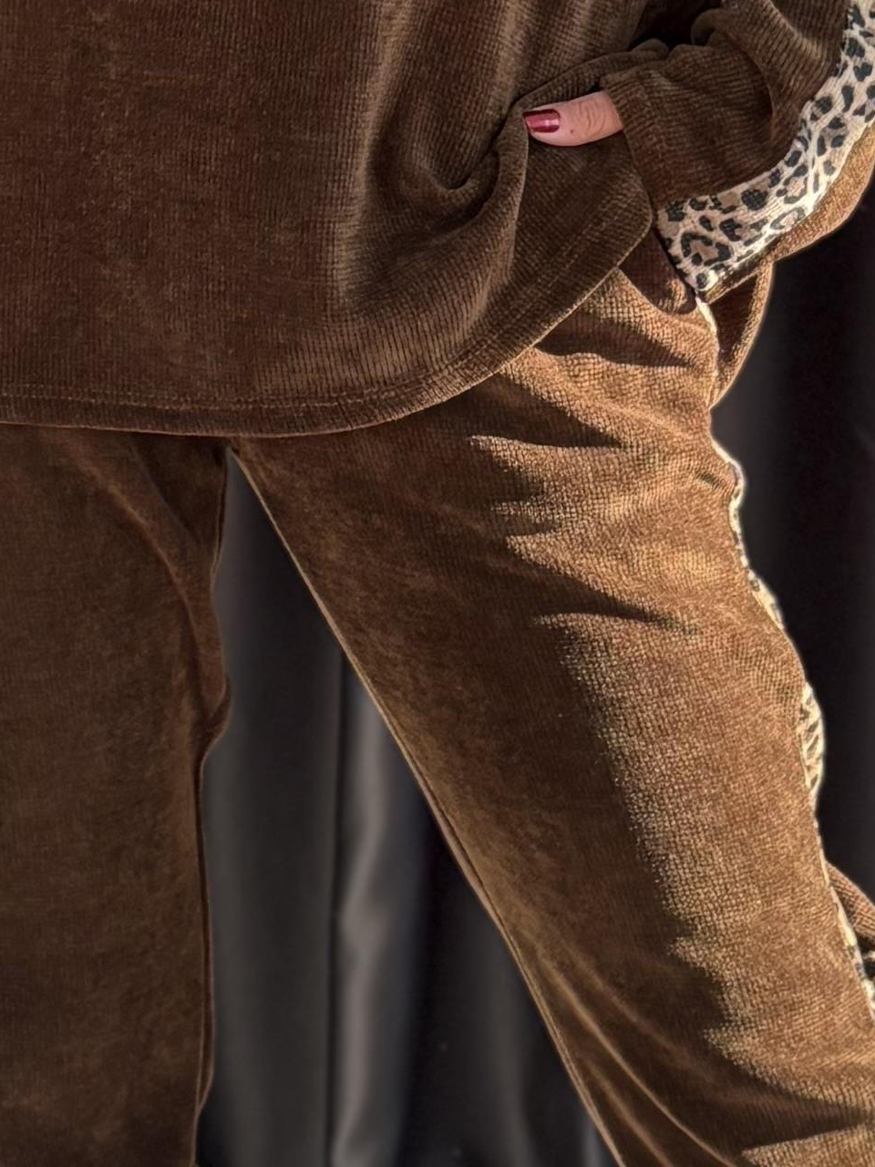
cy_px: -15
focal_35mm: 116
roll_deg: -0.6
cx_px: 199
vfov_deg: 16.6
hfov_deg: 12.7
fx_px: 3910
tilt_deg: -4.6
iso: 125
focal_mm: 5.96
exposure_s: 1/95
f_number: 1.6
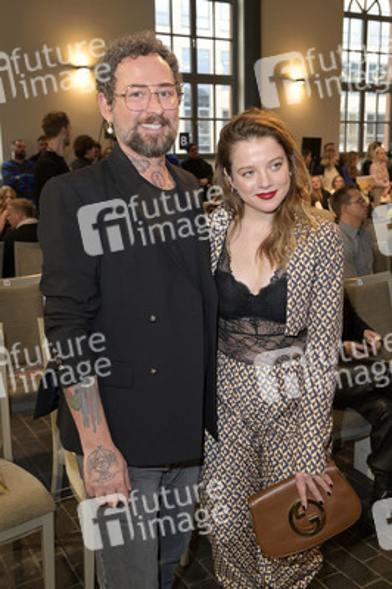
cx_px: 196
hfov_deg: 35.0
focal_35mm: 38
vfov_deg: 50.7
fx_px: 622
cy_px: 294
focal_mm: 38
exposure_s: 1/80
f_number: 5.6
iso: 1000
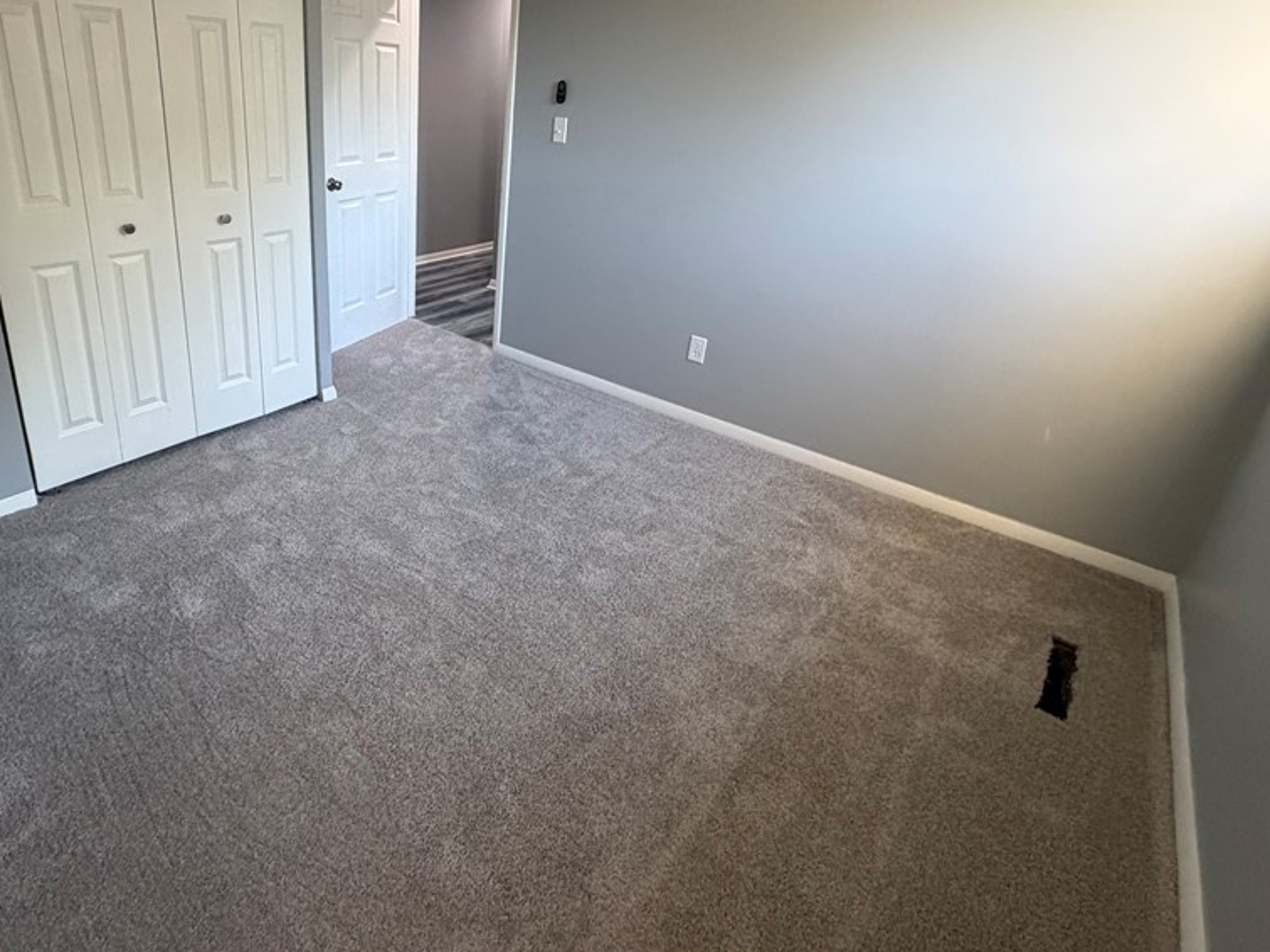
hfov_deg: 82.7
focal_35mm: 19
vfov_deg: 67.1
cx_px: 459
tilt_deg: -18.6
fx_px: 697
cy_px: 330
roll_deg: -1.4
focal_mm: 2.22
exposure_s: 1/79
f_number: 2.2
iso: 320
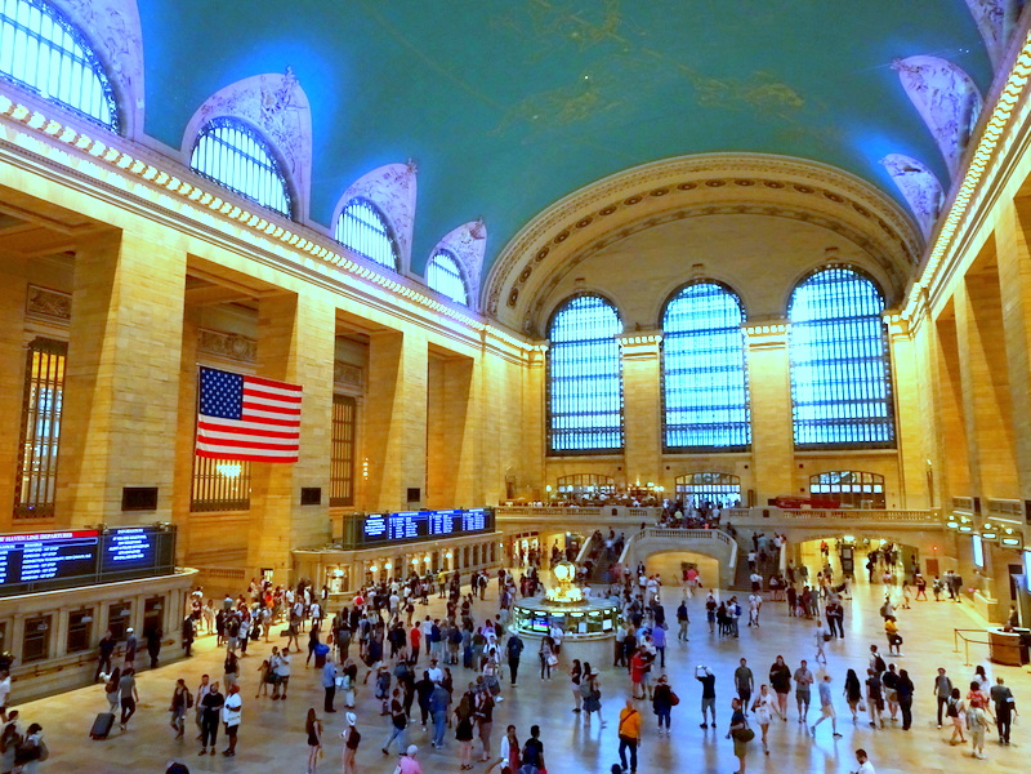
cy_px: 387
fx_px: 715
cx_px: 516
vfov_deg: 56.8
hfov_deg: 71.6
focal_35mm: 24
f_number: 3.5
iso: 320
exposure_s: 1/30
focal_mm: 4.1
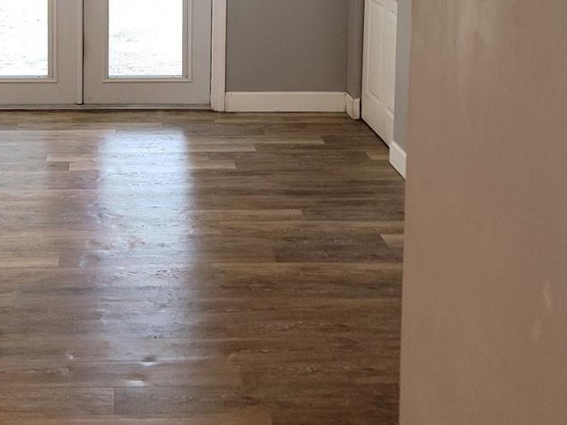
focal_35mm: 59
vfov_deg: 23.4
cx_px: 134
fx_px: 966
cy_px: -30
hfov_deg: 32.0
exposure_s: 1/60
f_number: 1.8
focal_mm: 6.7
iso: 100
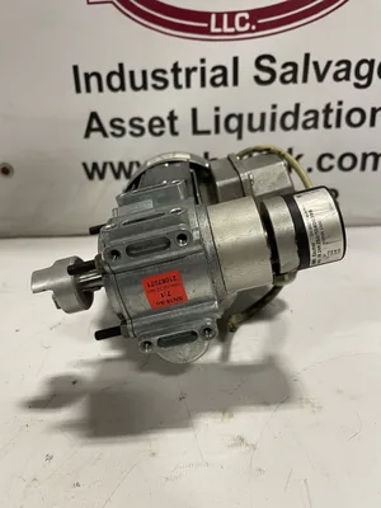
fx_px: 382
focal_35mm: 26
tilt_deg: -22.0
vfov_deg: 67.3
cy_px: 254
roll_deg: -0.1
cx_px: 190
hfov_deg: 53.1
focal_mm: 4.2
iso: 160
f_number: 1.6
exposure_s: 1/60
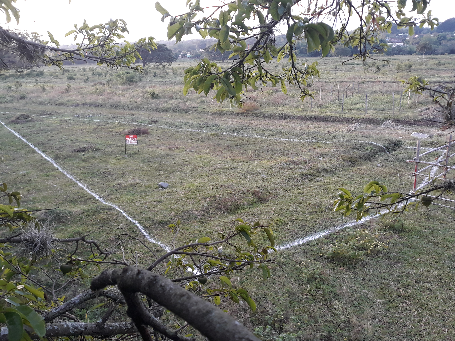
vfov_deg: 46.8
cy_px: 169
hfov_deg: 60.0
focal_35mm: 30
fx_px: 394
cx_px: 232
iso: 50
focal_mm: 3.71
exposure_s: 1/50
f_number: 1.7
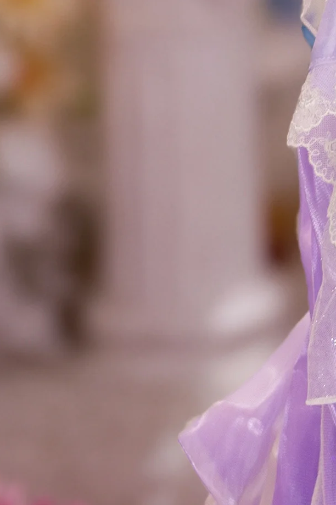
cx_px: 1038
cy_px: -759
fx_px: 3741
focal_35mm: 267
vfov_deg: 7.2
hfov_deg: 4.9
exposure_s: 1/100
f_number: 2.8
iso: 200
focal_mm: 35
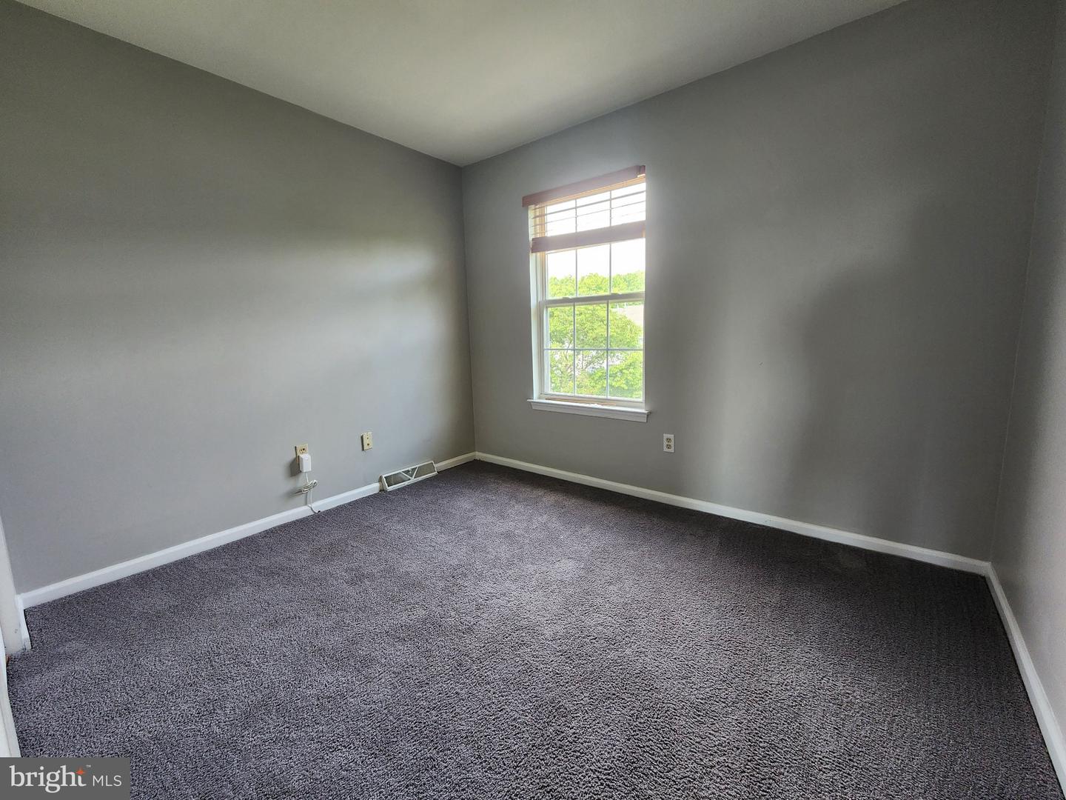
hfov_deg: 106.2
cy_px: 400
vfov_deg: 89.9
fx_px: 400
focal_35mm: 13
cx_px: 533
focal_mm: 2.2
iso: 125
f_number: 2.2
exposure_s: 1/60
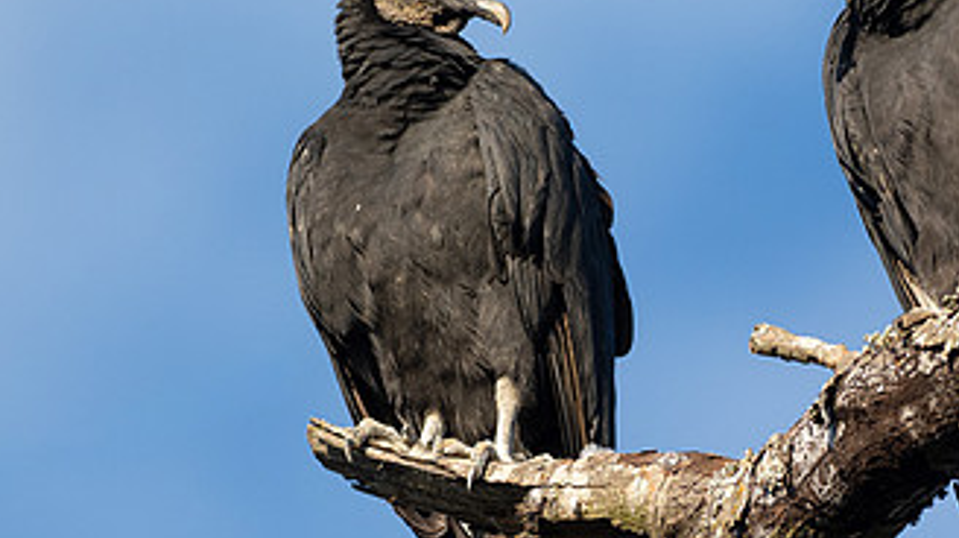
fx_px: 32070
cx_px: 644
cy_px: 440
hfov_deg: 1.7
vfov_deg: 1.0
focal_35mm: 1262
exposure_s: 1/1000
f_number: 4
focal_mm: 300
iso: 200
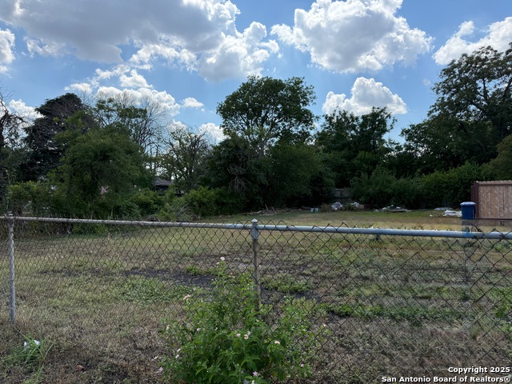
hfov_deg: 71.6
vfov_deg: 56.8
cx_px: 256
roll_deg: +0.6
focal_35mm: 24
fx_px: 355
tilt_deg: +0.6
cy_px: 192
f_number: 1.78
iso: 100
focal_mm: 6.76
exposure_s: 1/4673
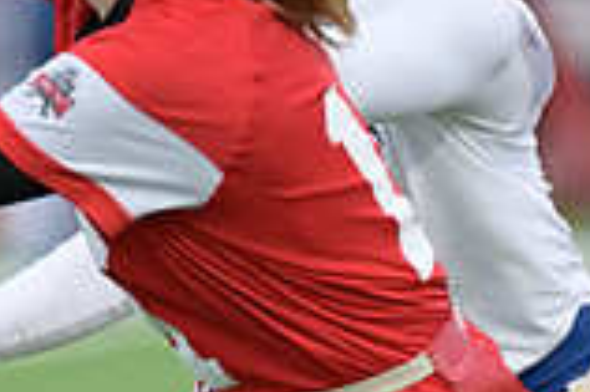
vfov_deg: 1.2
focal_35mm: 1104
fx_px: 18074
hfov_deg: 1.9
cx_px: 172
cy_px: 446
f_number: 2.8
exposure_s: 1/3200
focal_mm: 300
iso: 4500
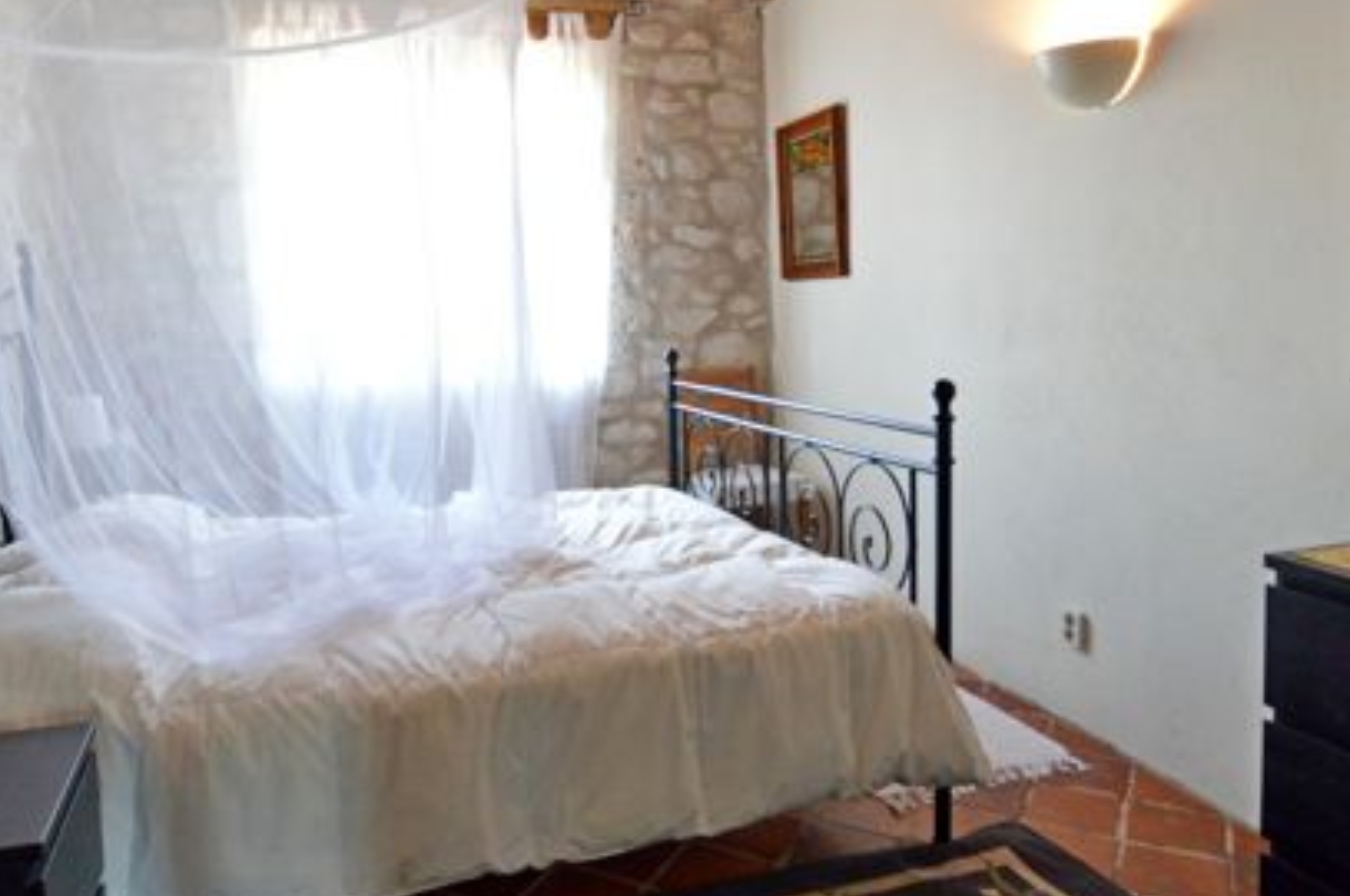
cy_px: 365
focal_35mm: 26
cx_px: 609
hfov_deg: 69.3
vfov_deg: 49.1
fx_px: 973
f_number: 3.5
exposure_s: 1/60
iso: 1400
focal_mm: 10
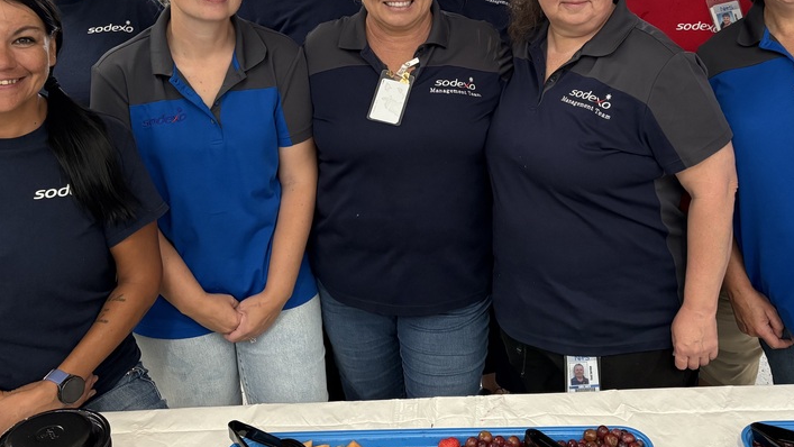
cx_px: 465
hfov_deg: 49.2
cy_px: 57
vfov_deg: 28.1
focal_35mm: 41
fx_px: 863
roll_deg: +1.3
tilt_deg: -14.3
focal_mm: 5.96
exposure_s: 1/120
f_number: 1.6
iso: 250
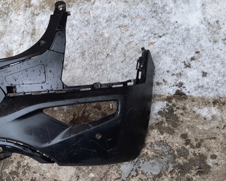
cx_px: 70
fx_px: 254
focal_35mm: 38
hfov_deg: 46.9
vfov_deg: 39.1
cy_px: 101
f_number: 2
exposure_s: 1/100
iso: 50
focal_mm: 4.6
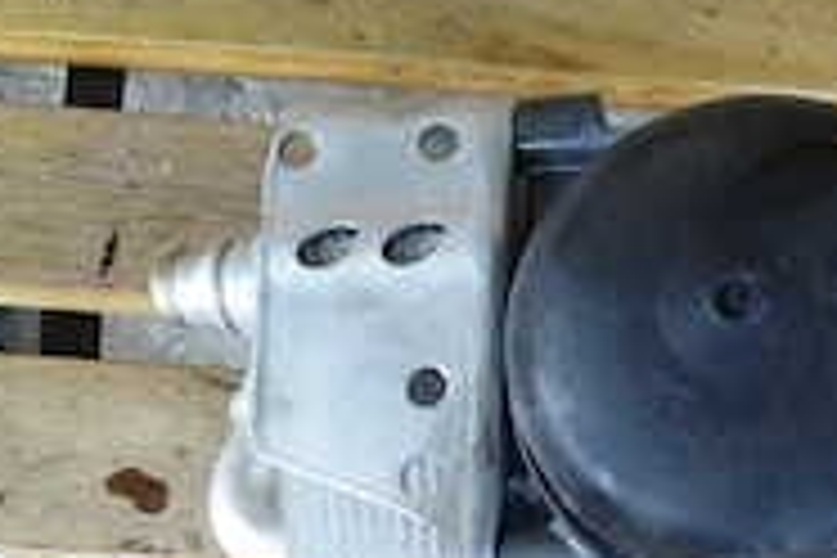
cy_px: 544
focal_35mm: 58
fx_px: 1348
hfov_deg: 34.1
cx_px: 572
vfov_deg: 22.6
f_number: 1.8
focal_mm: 6.24
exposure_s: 1/100
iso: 619
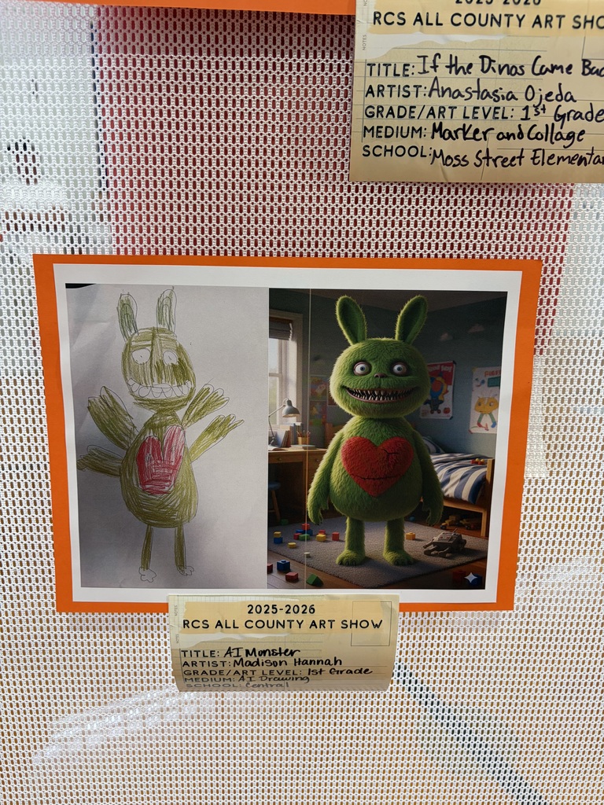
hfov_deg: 53.1
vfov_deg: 67.3
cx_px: 302
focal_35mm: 26
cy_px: 402
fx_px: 605
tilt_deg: -13.6
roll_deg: +0.0
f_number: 1.6
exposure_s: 1/120
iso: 125
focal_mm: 5.96
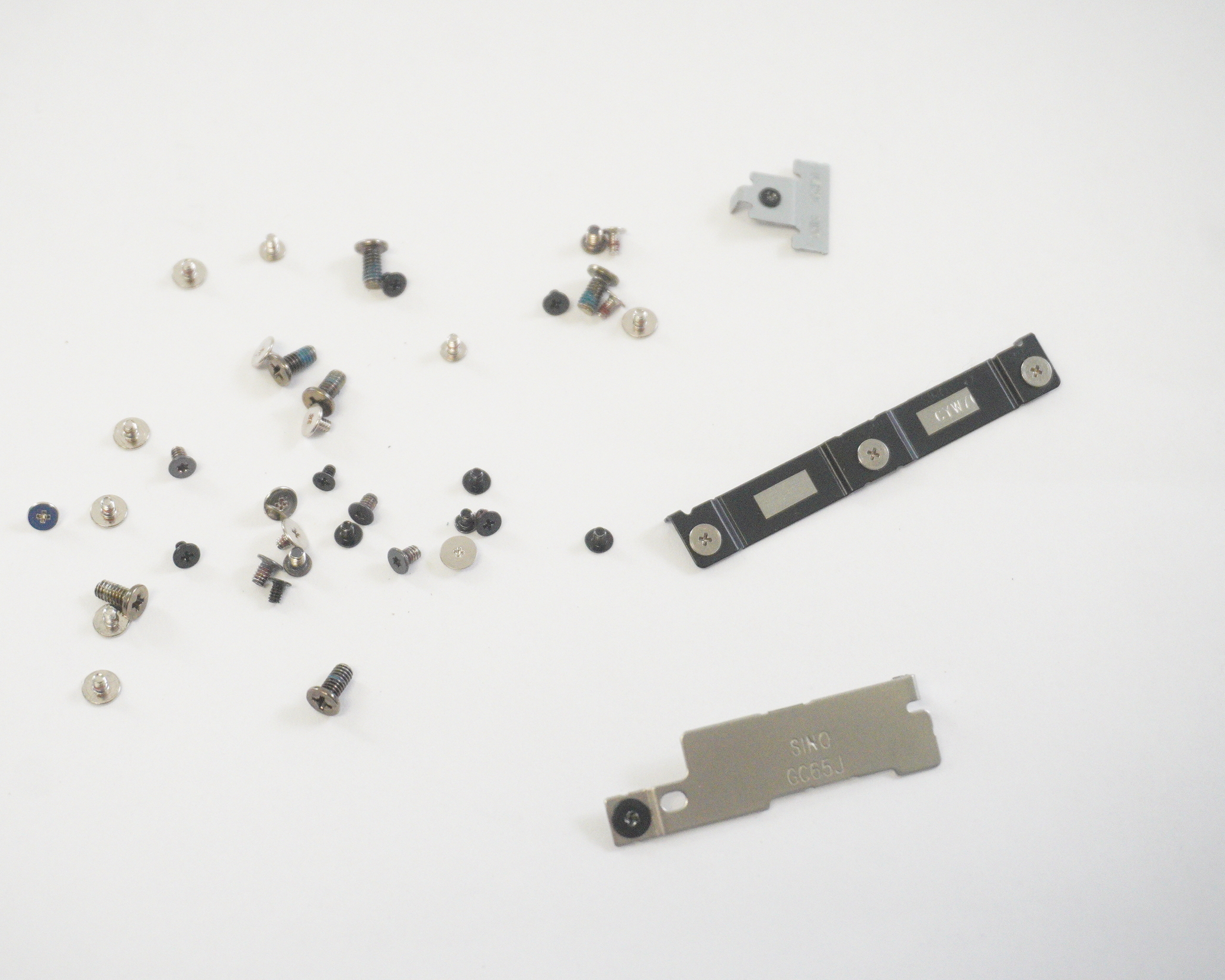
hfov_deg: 27.9
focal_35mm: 68
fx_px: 2466
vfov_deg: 22.5
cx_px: 535
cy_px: 490
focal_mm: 40
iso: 5000
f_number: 5.6
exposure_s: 1/250
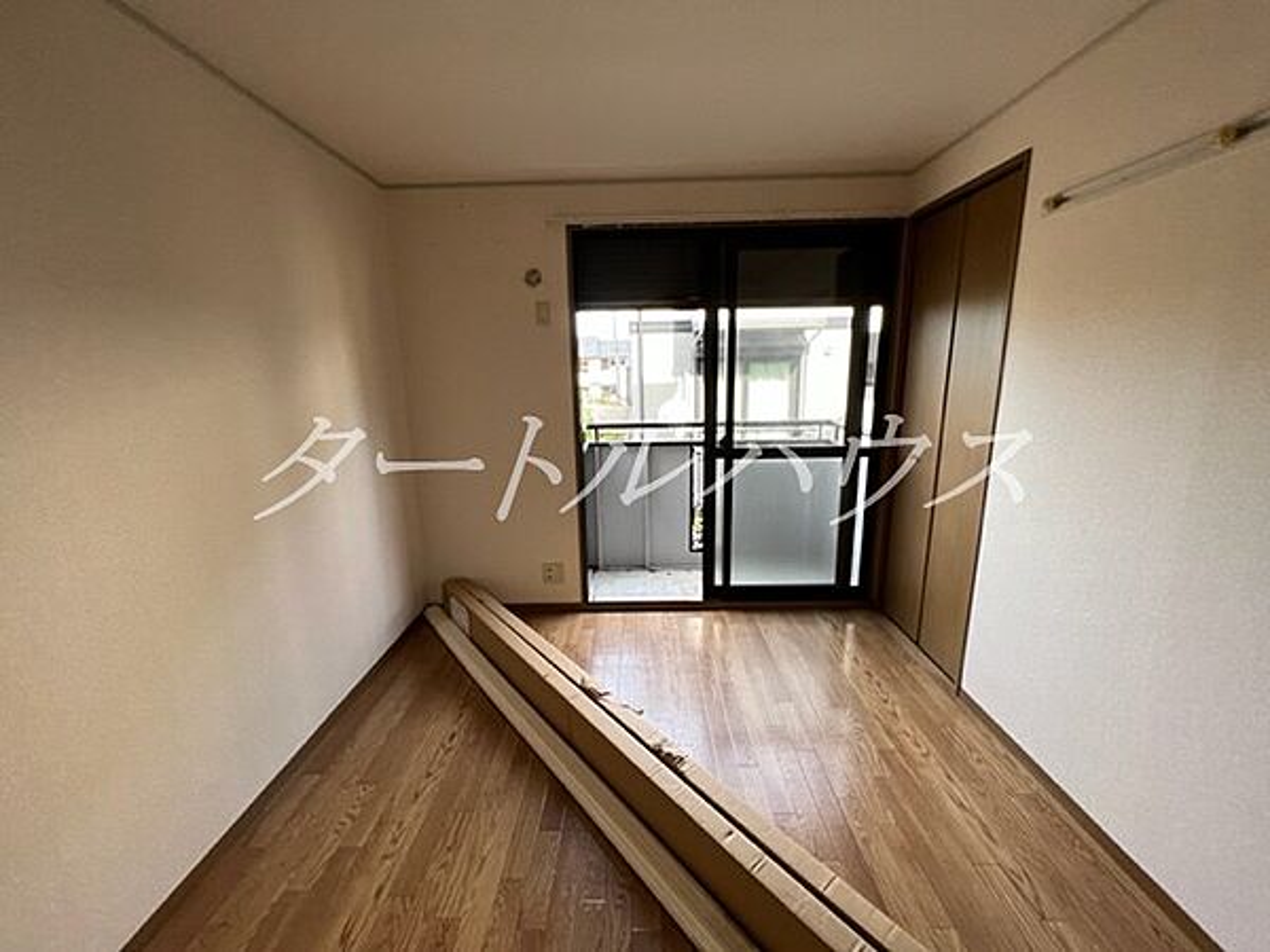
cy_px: 476
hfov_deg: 106.2
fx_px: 477
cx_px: 635
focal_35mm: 13
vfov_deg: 89.9
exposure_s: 1/121
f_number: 1.8
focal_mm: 1.57
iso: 80
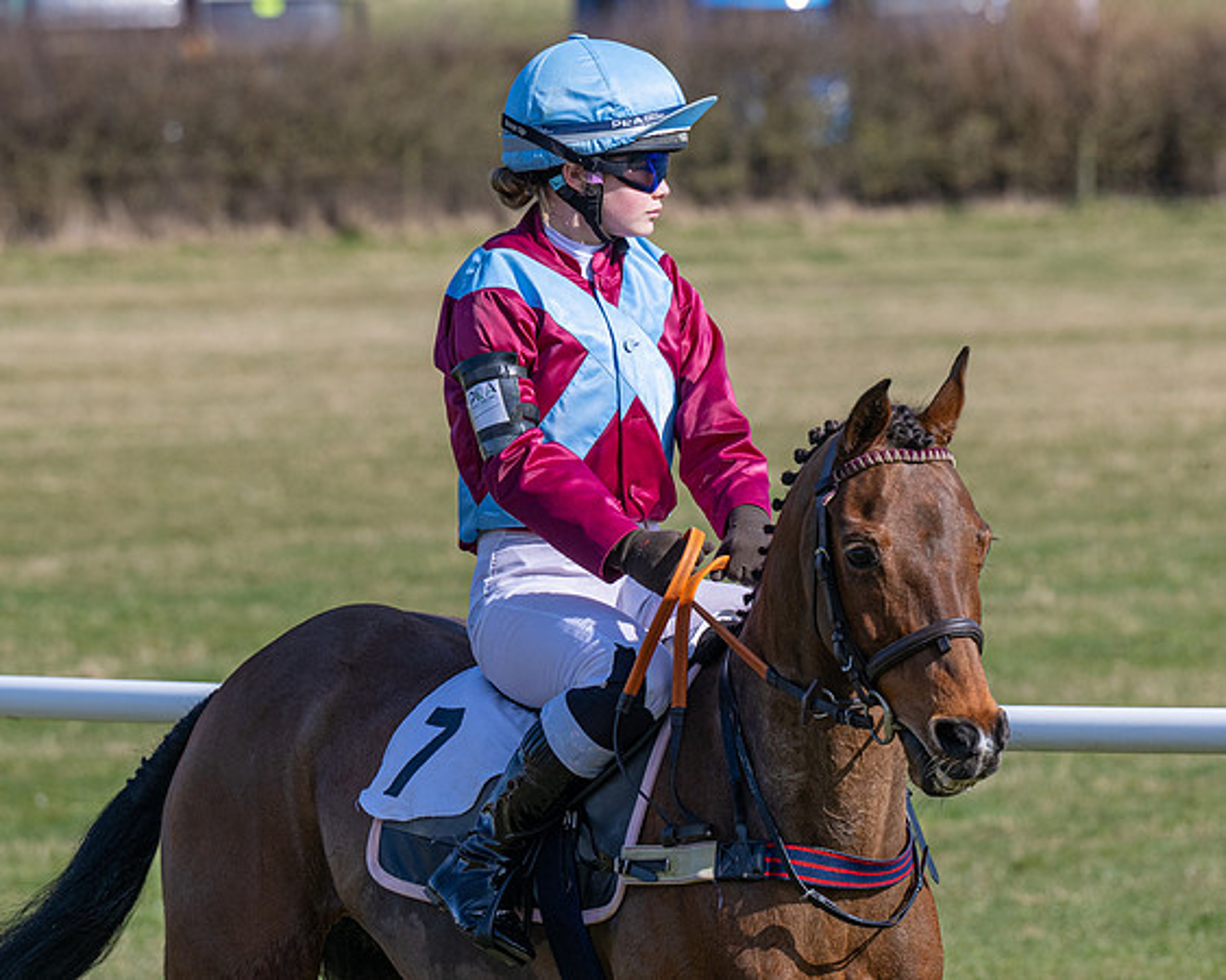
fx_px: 11283
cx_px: 532
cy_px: 439
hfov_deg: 6.2
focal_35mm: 311
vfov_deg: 5.0
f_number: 5
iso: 200
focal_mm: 150
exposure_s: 1/1600
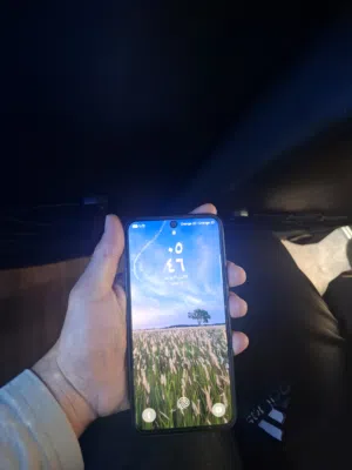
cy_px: 235
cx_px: 176
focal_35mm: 23
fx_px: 312
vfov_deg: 73.9
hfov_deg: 58.9
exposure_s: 1/50
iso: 320
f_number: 1.8
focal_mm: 5.54
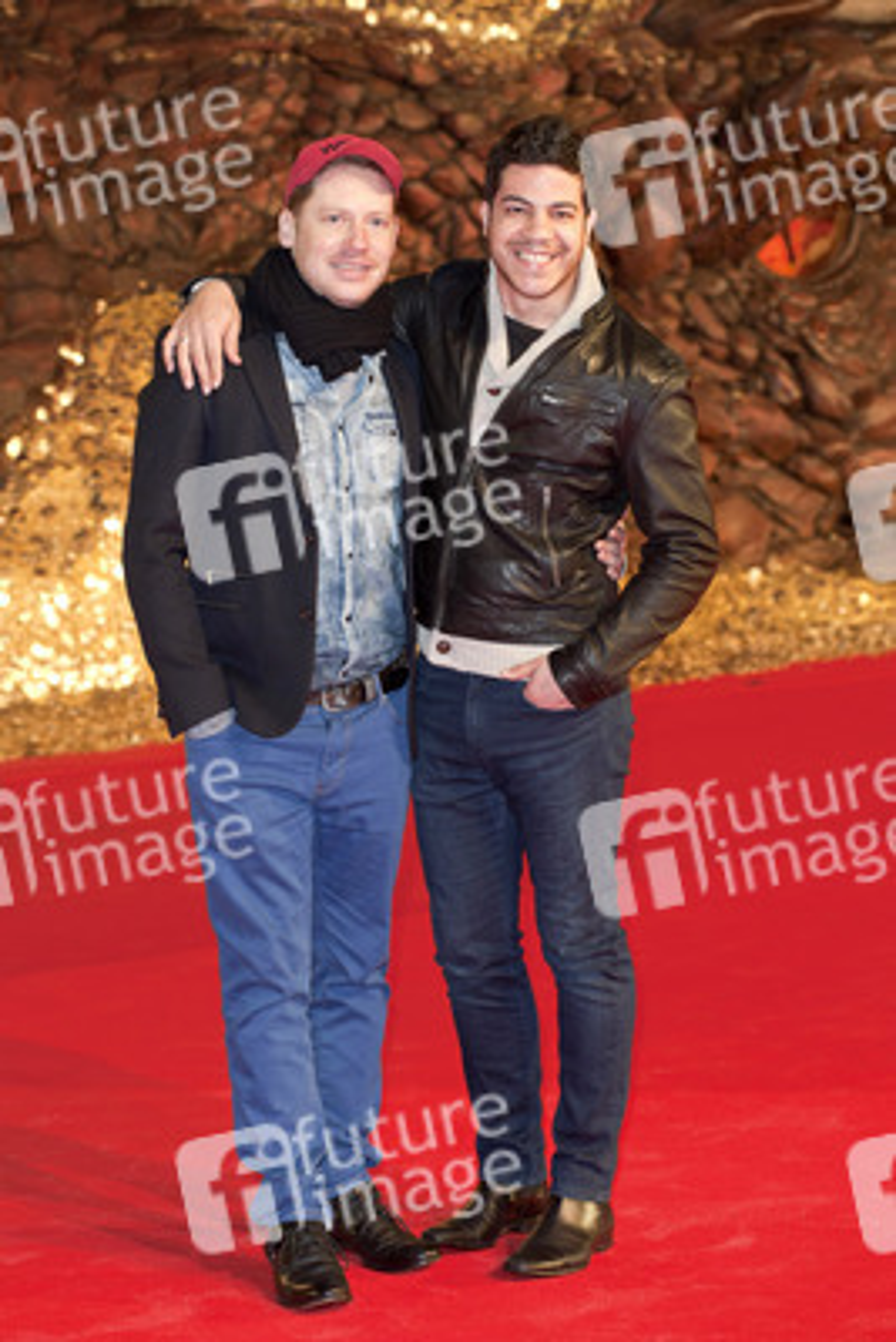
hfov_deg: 17.1
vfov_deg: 25.4
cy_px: 671
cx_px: 448
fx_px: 2984
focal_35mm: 80
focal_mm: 80
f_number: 5.6
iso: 1000
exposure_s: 1/160
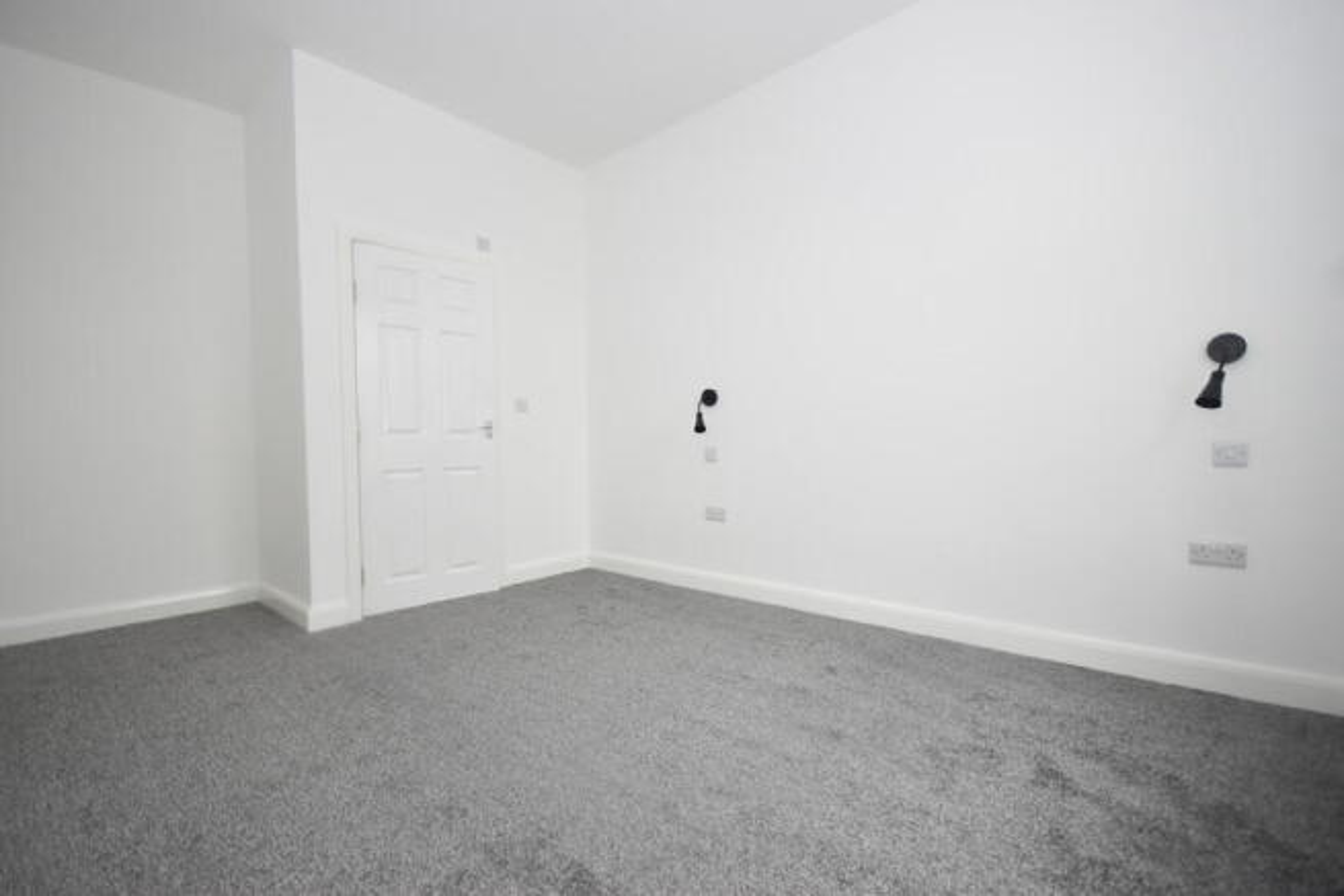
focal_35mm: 15
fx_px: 560
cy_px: 448
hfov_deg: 100.4
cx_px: 672
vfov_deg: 77.4
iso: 720
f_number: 4
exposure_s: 1/250
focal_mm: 10
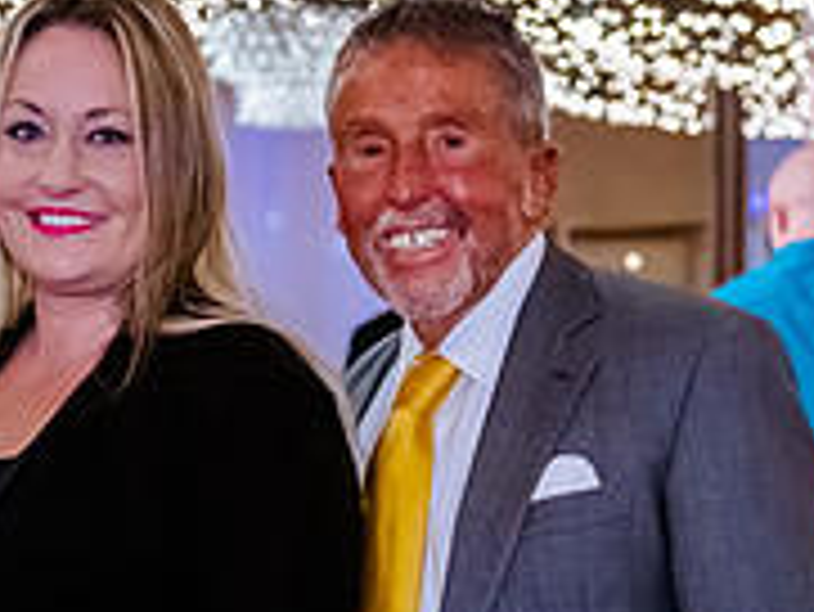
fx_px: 3106
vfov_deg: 11.2
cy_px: 470
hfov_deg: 14.9
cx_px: 231
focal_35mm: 132
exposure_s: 1/100
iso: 3200
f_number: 2.8
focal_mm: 36
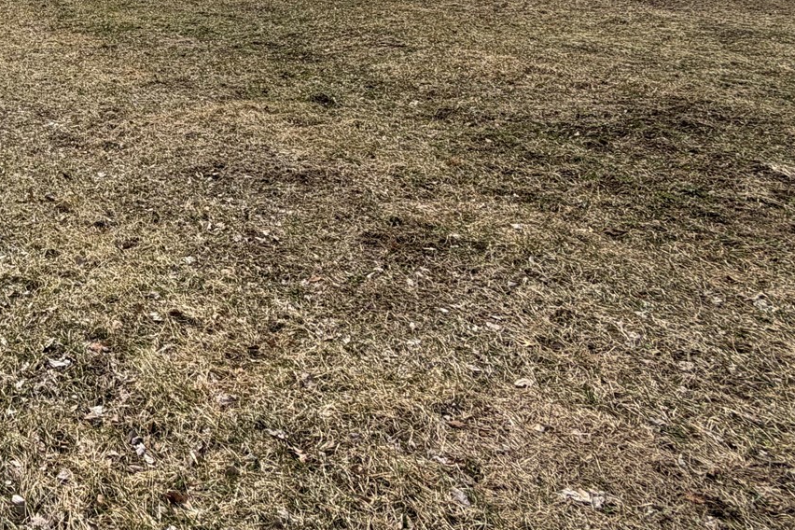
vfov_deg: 34.7
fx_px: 773
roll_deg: -0.4
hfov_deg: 46.0
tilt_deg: -8.2
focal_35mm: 35
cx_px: 4
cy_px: 11
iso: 20
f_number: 2.2
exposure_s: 1/1285
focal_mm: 2.22
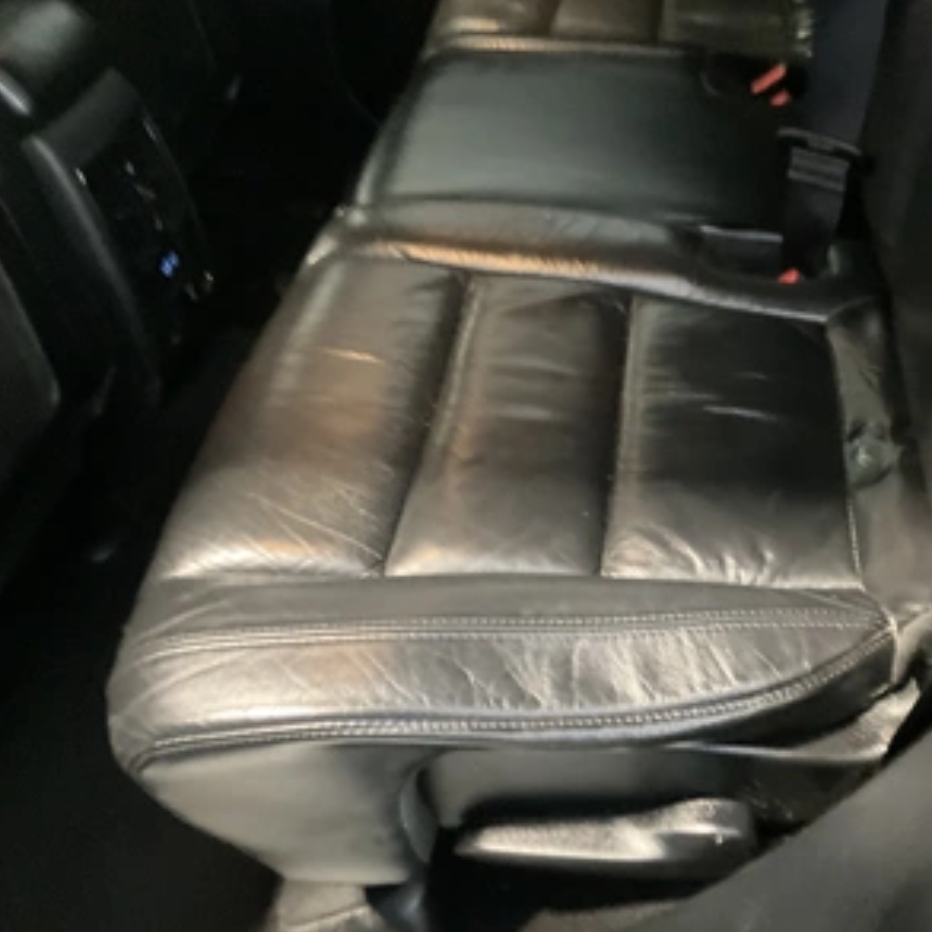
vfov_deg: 47.2
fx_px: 1066
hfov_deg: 46.4
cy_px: 468
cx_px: 627
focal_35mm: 35
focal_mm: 3
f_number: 1.8
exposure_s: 1/24
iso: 640
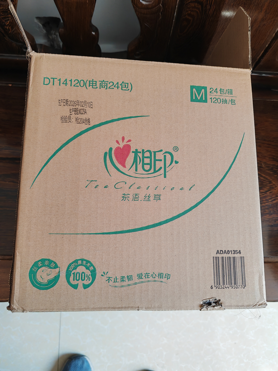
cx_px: 139
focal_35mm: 27
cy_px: 186
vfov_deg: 65.3
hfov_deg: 51.4
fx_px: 289
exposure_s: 1/100
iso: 640
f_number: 1.9
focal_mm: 6.12
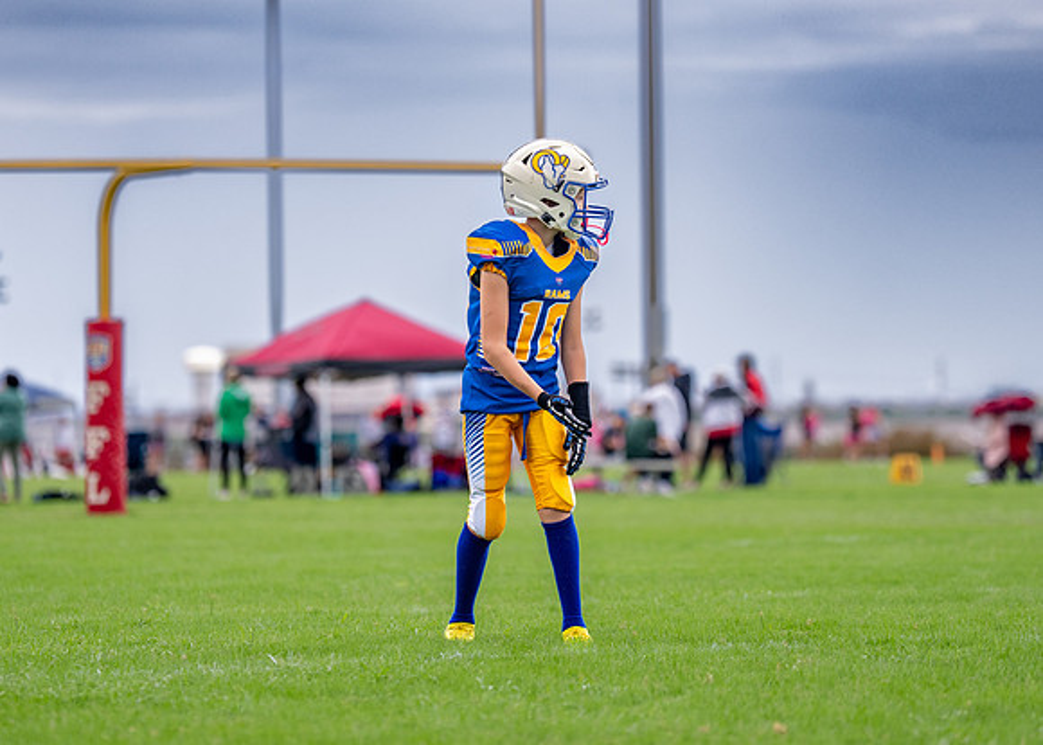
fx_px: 6023
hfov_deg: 9.9
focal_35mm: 203
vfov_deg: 7.1
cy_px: 318
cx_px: 520
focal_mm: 146
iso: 400
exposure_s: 1/1600
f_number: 2.8
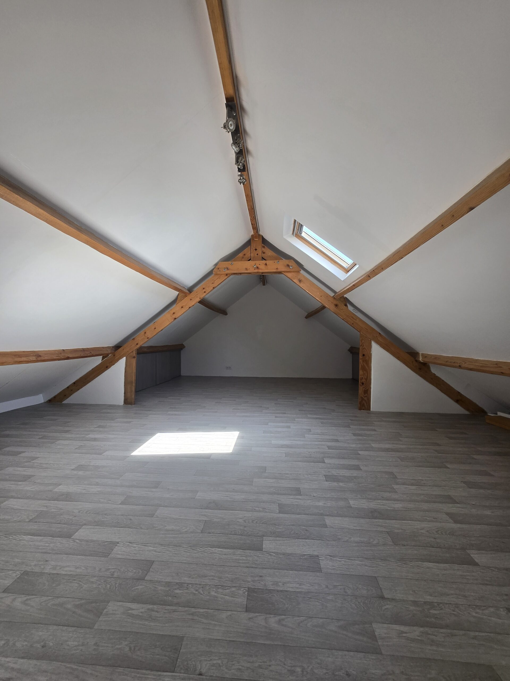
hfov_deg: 89.9
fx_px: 255
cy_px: 340
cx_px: 255
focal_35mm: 13
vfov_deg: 106.2
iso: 32
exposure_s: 1/50
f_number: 2.2
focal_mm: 1.7
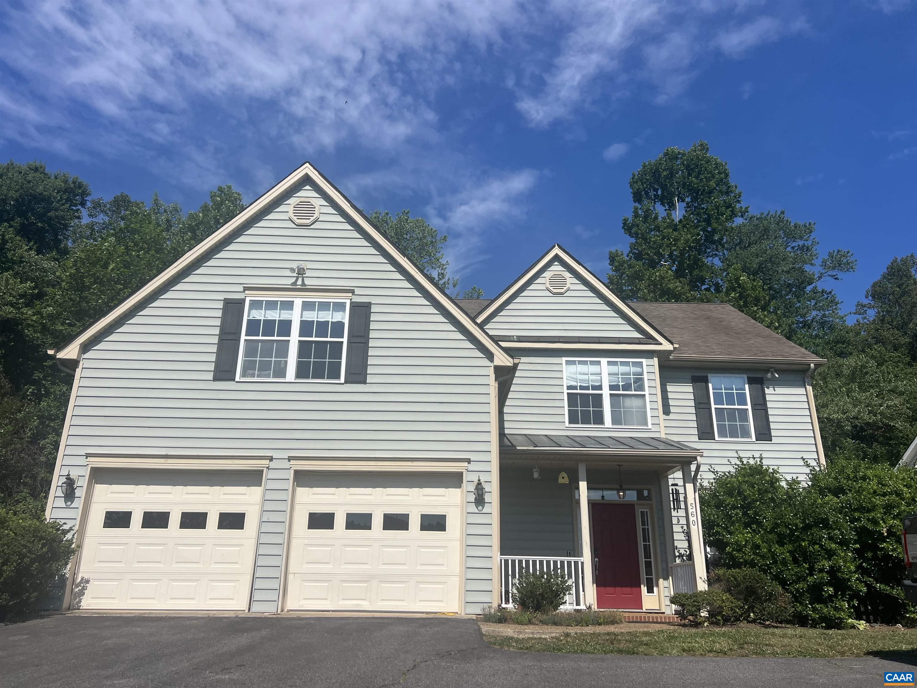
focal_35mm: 26
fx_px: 689
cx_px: 458
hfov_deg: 67.3
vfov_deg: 53.1
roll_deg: +0.6
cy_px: 344
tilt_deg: +17.6
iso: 50
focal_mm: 5.7
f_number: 1.5
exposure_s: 1/8696
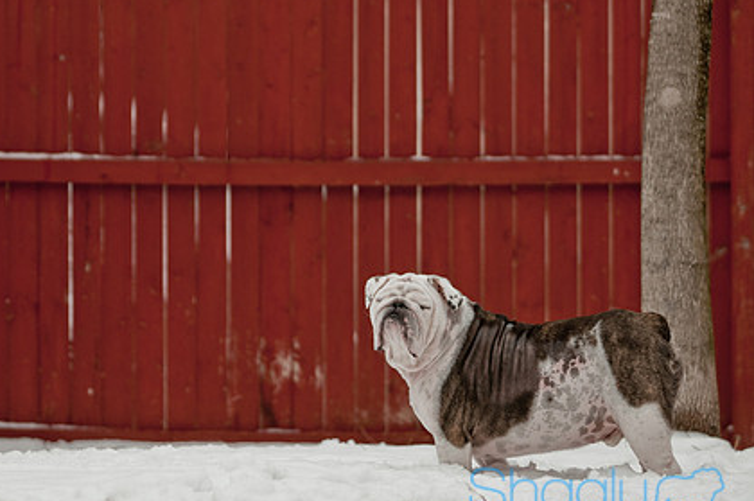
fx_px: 5627
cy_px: 236
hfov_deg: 7.7
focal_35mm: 269
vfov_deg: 5.1
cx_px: 235
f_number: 2.8
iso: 200
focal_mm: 130
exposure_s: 1/1600
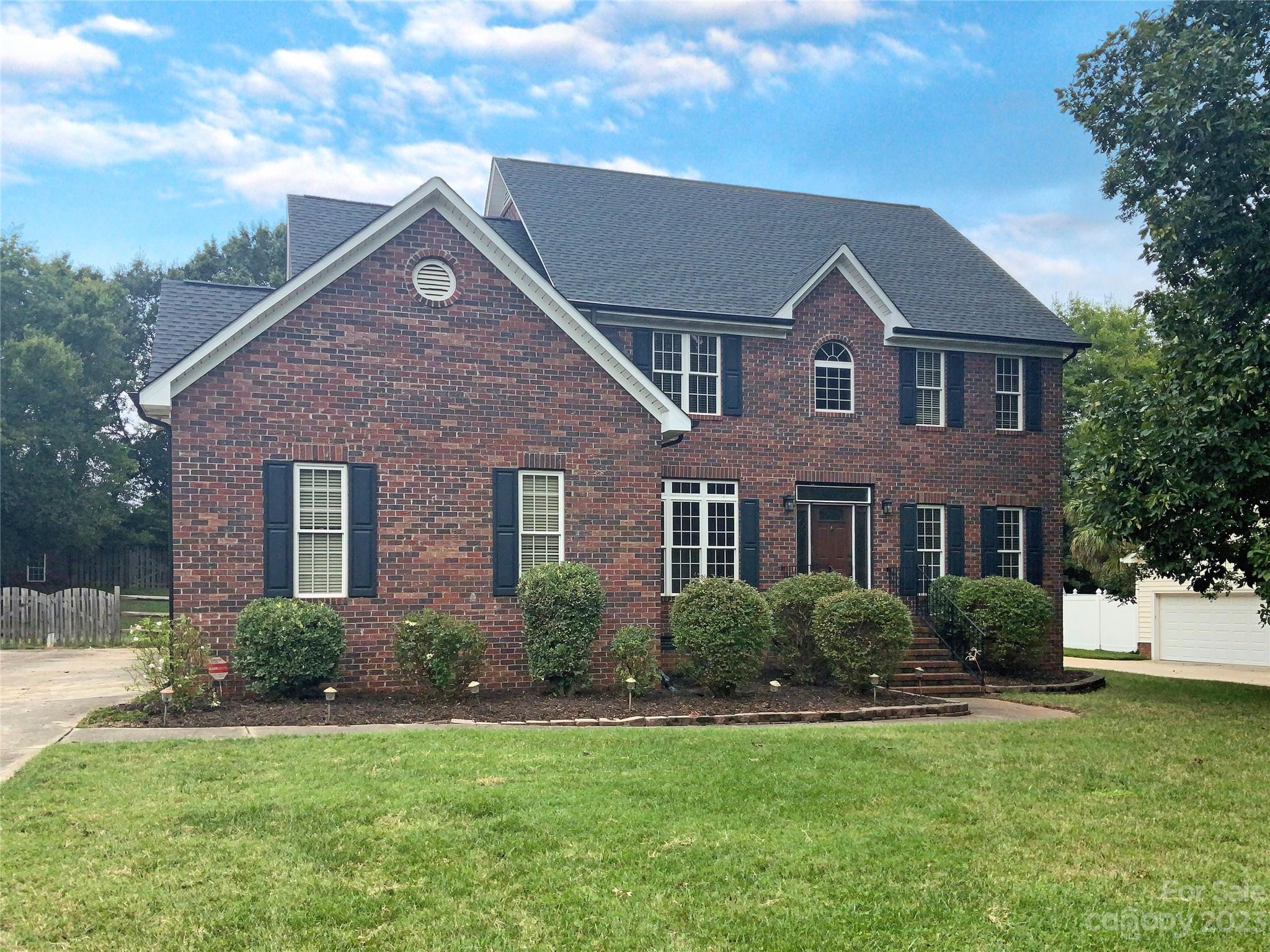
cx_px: 635
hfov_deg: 61.7
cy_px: 476
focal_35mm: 29
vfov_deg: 48.2
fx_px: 1064
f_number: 1.8
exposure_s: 1/1055
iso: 16
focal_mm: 3
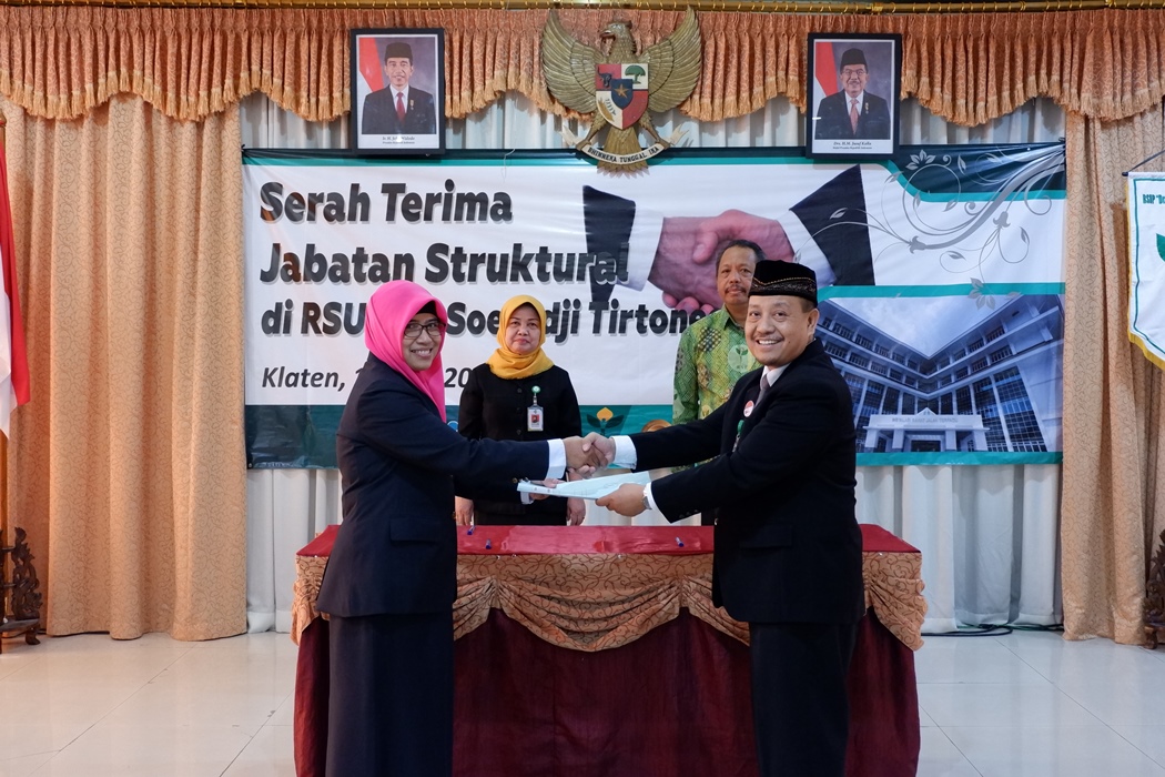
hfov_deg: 49.6
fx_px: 1262
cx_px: 582
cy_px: 388
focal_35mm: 39
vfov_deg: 34.2
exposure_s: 1/34
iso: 3200
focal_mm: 26.9
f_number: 4.5
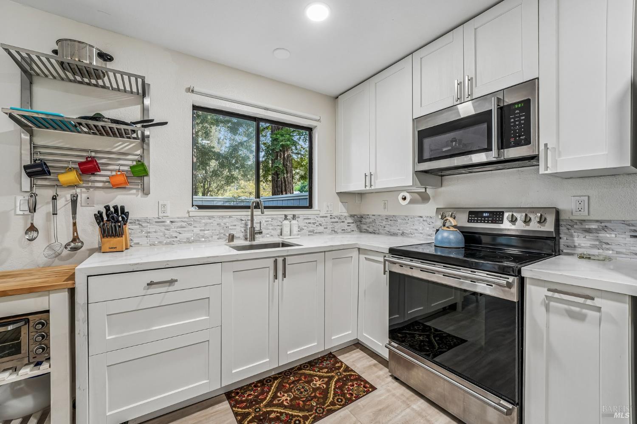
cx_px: 318
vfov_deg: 81.2
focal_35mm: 14
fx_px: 248
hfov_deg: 104.3
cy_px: 212
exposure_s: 1/25
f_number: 8
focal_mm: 14
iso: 640
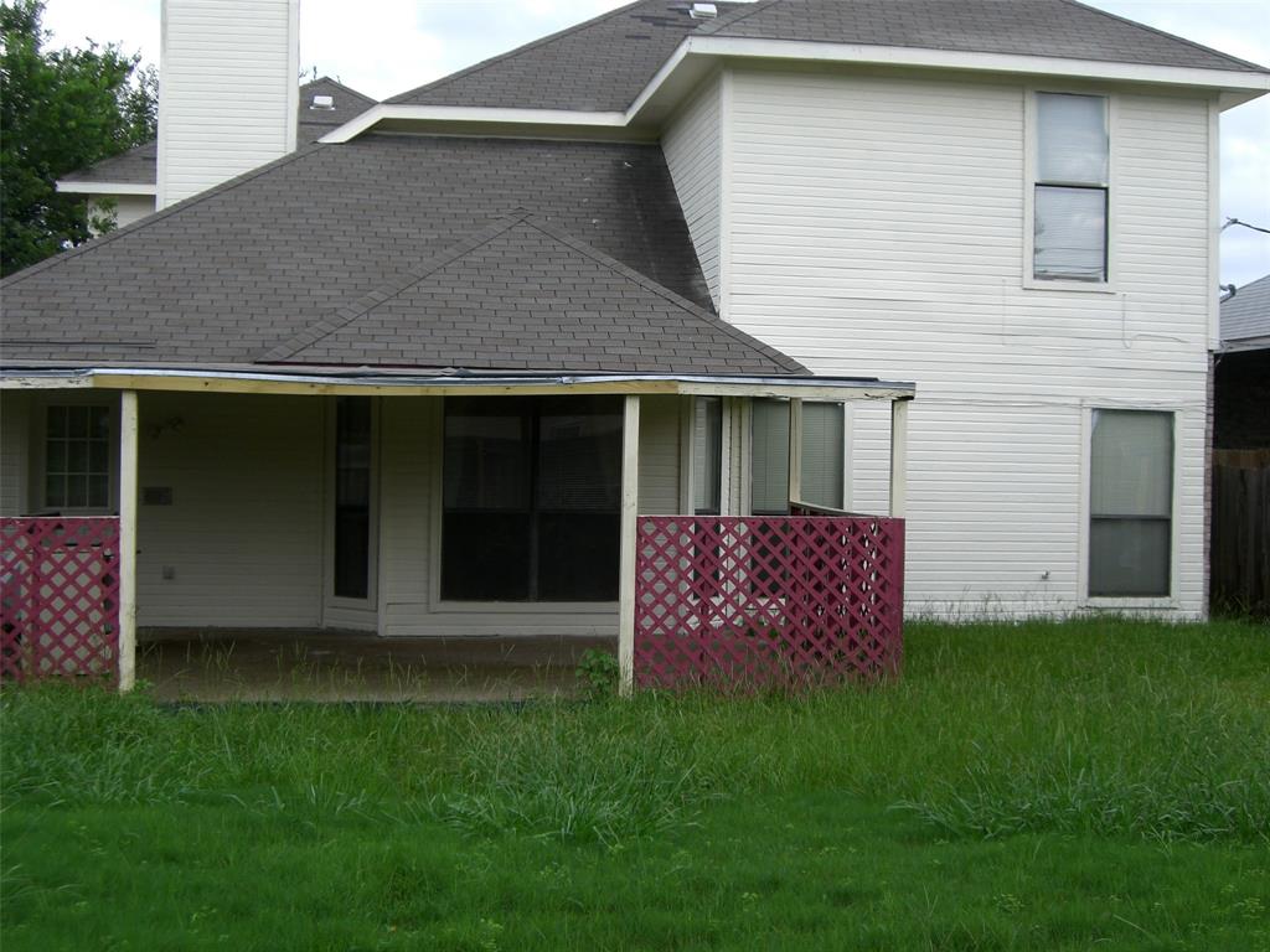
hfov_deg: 40.4
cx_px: 635
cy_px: 476
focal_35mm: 47
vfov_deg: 30.9
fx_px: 1724
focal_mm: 7.6
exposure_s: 1/160
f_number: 3
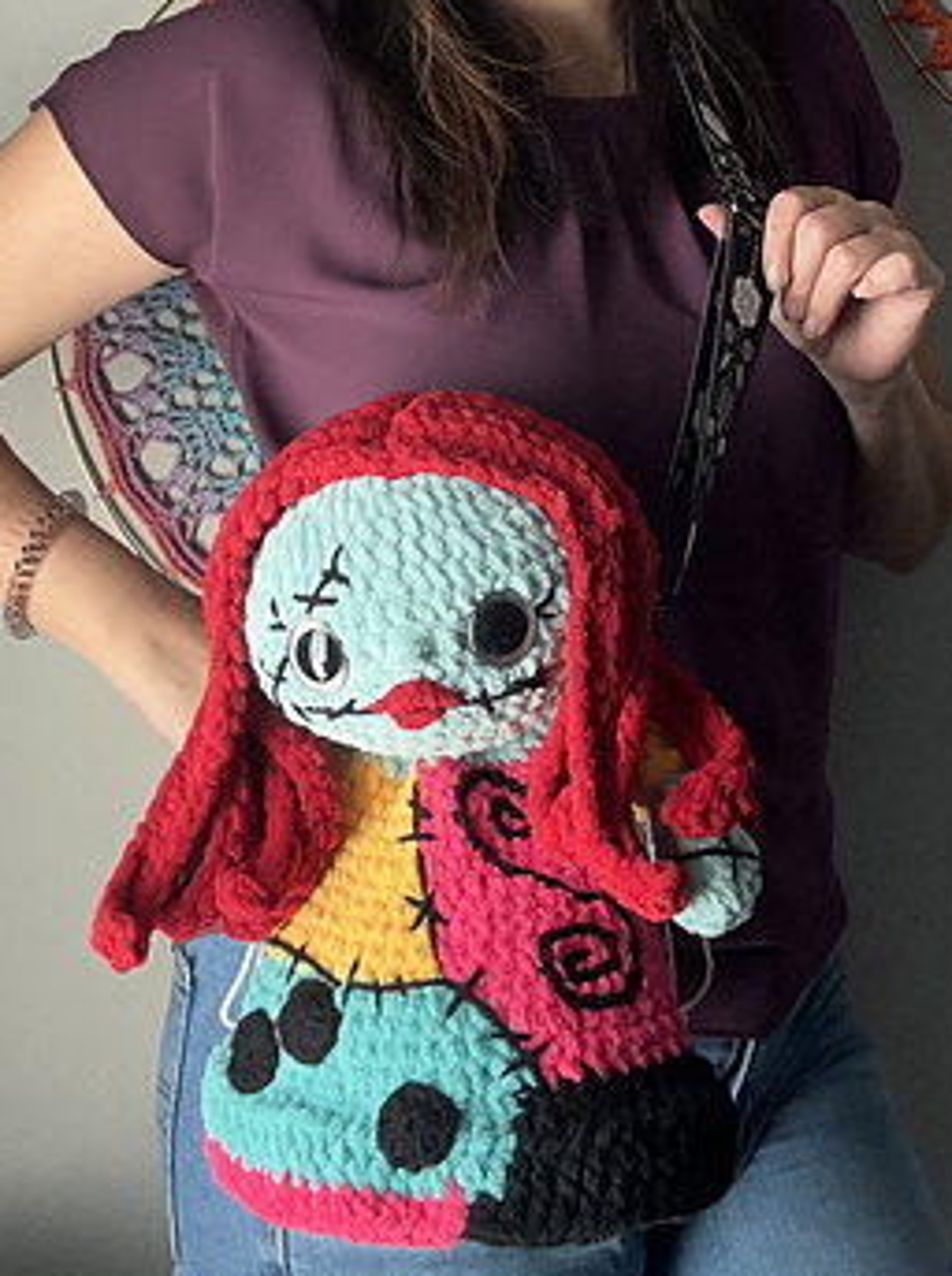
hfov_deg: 26.0
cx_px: 524
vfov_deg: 32.8
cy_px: 141
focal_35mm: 56
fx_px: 2060
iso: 64
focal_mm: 2.69
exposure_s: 1/60
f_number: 1.9
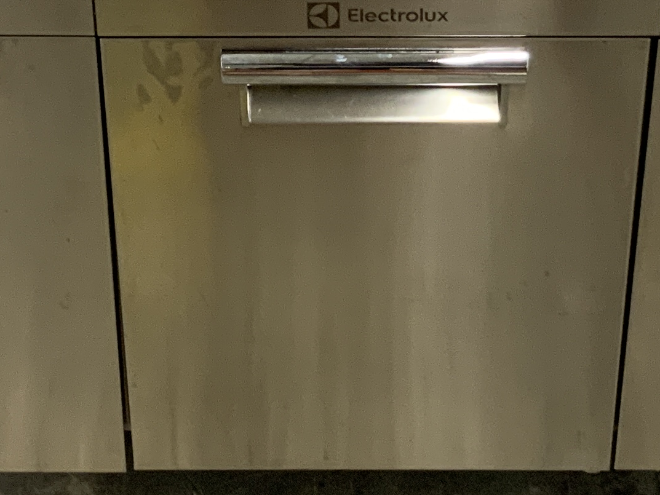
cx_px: 340
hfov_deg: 18.0
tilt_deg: -32.0
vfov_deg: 13.3
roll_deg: -0.5
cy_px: -34
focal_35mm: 109
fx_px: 2078
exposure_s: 1/50
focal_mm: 3
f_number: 1.8
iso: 80
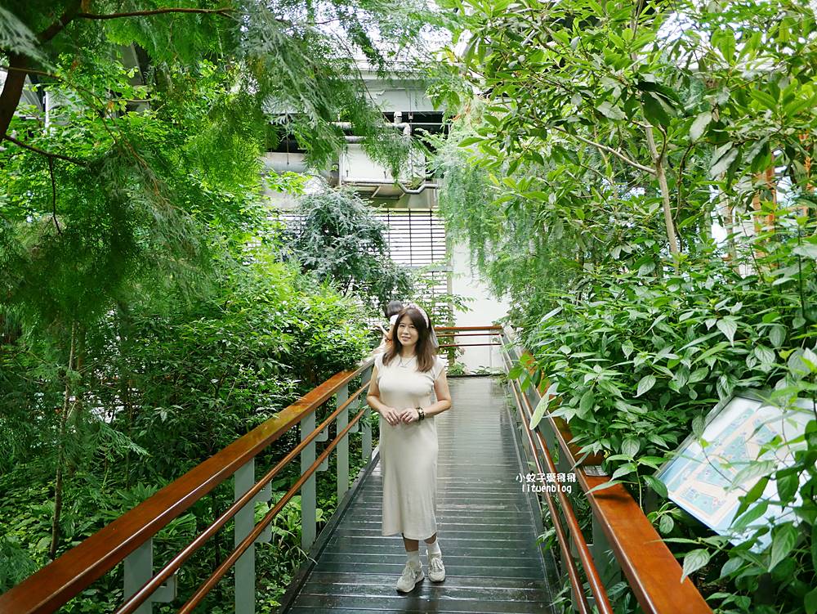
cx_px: 408
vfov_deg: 49.8
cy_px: 307
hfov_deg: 63.4
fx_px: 661
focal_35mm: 28
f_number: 2.5
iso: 320
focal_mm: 14
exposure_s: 1/60
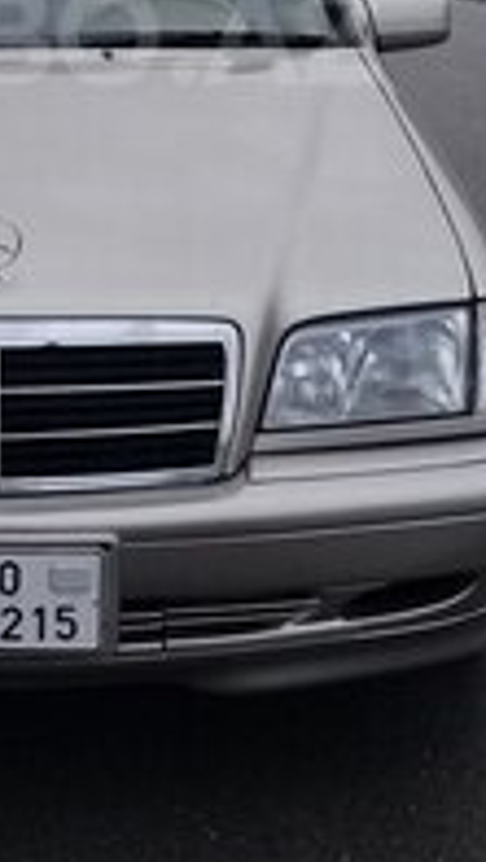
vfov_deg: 24.1
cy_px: 35
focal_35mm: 85
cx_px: 44
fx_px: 1945
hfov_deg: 14.1
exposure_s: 1/344
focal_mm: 3.3
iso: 50
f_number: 2.2
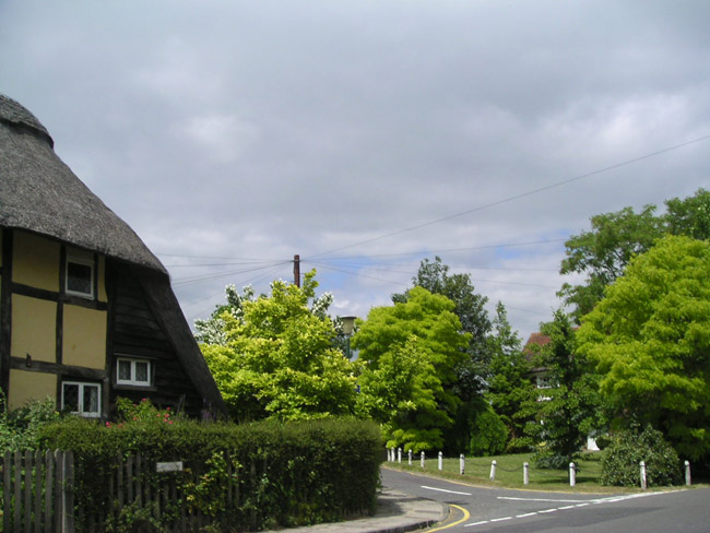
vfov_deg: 37.7
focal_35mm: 38
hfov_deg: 49.0
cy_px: 266
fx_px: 780
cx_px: 355
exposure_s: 1/250
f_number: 6.7
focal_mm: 6
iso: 50
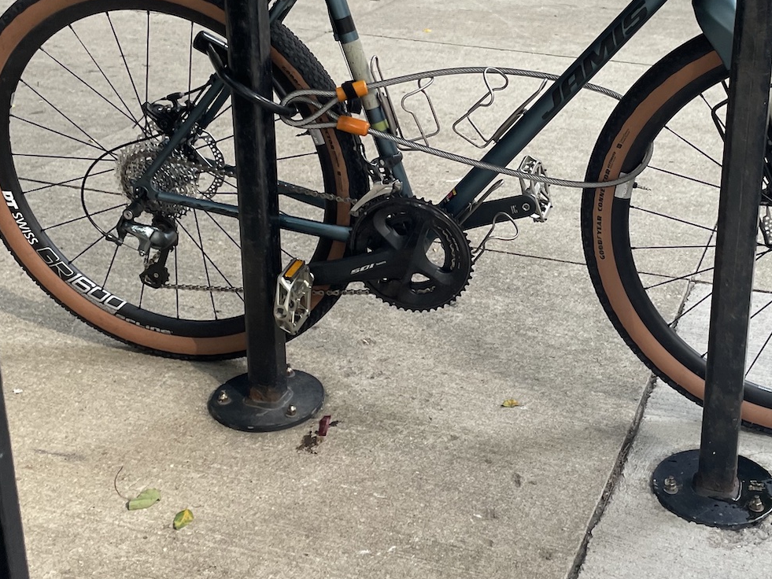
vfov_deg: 27.3
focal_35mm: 53
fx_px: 1182
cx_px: 520
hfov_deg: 35.8
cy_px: 165
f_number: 1.6
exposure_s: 1/121
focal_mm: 4.2
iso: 50
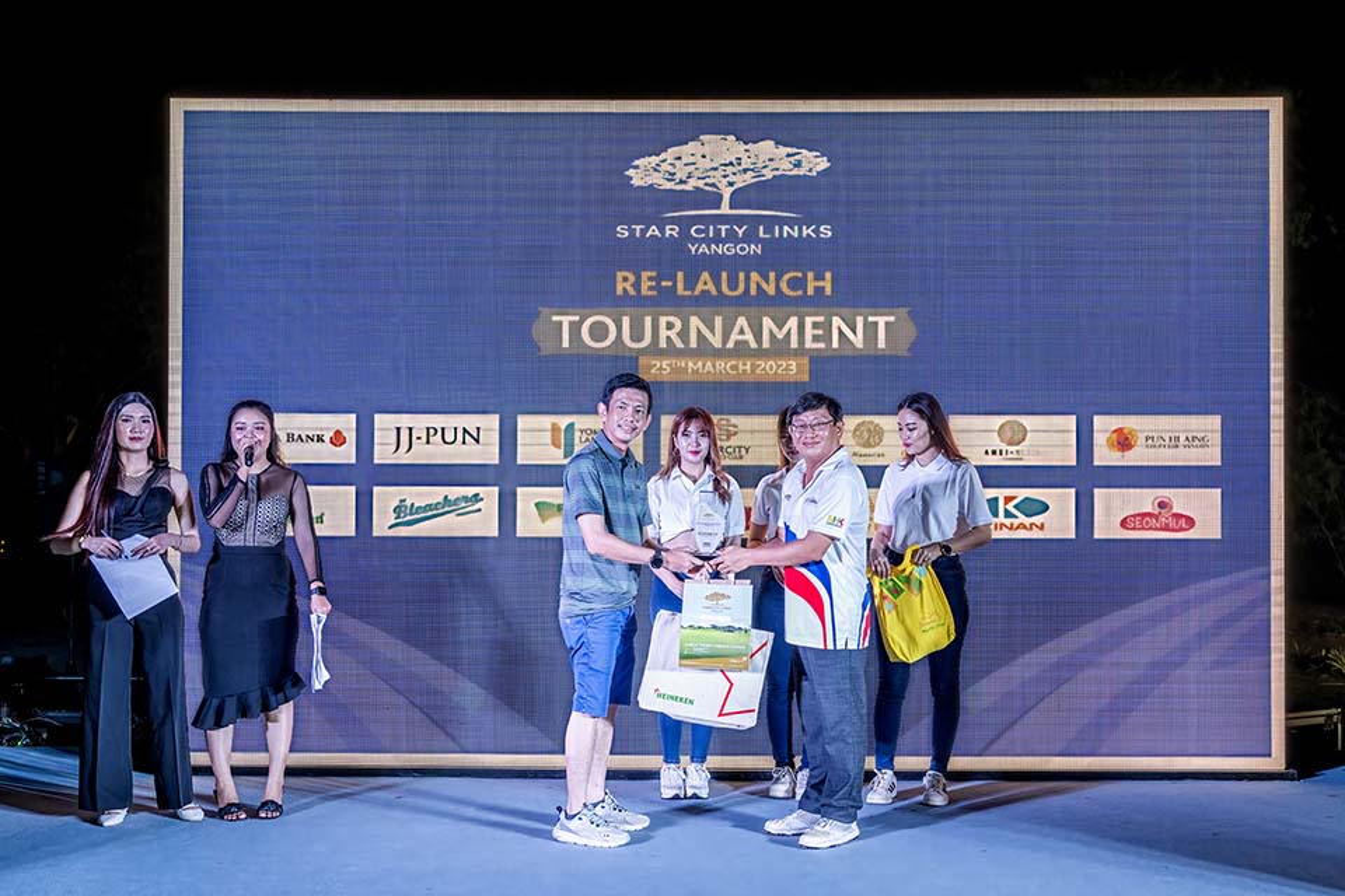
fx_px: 1270
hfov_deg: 55.8
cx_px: 672
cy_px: 448
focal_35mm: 34
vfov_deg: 38.9
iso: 800
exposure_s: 1/200
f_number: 3.5
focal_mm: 34
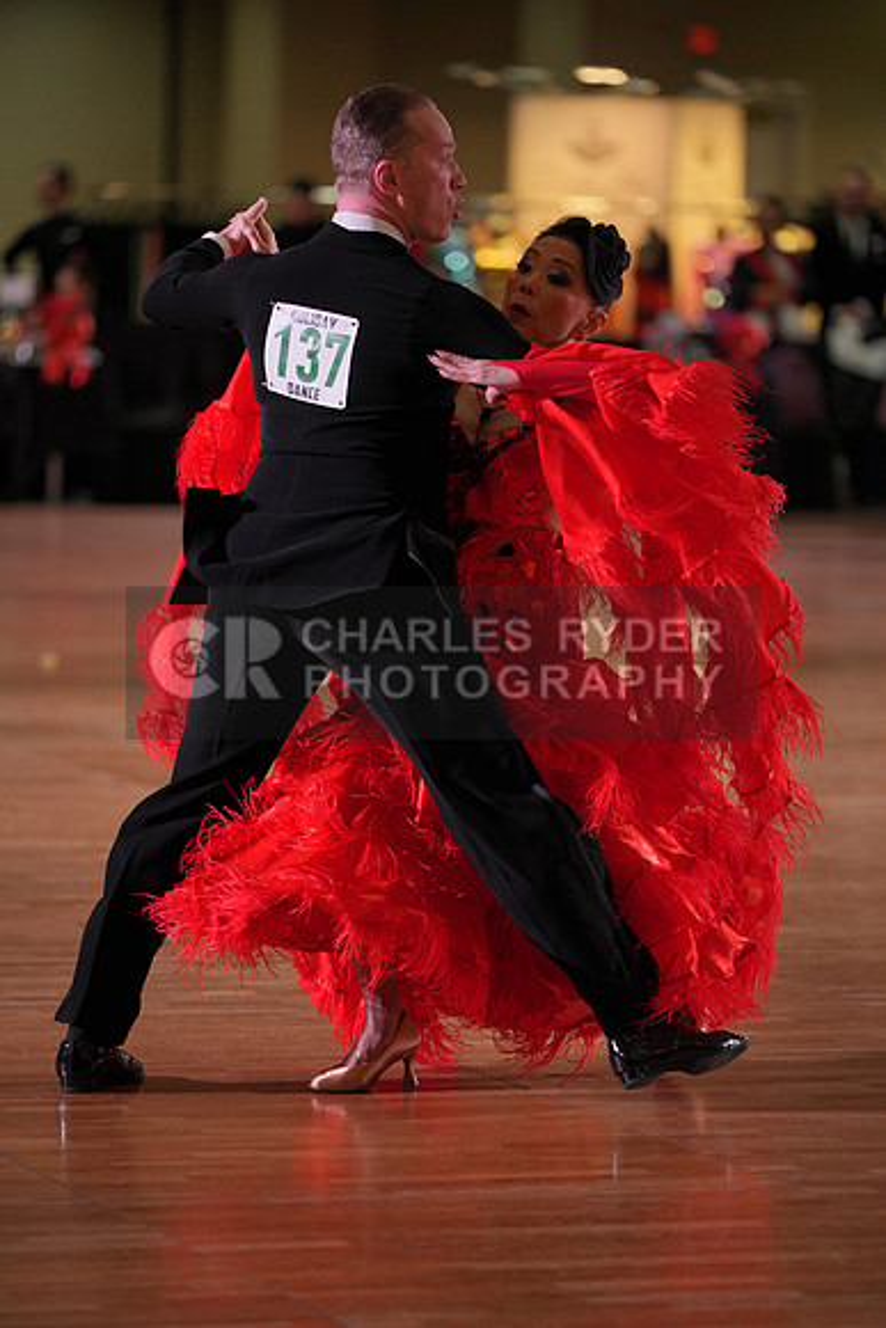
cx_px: 443
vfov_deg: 11.5
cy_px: 664
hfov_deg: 7.7
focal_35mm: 178
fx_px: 6567
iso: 1000
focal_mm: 178
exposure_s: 1/500
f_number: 2.8
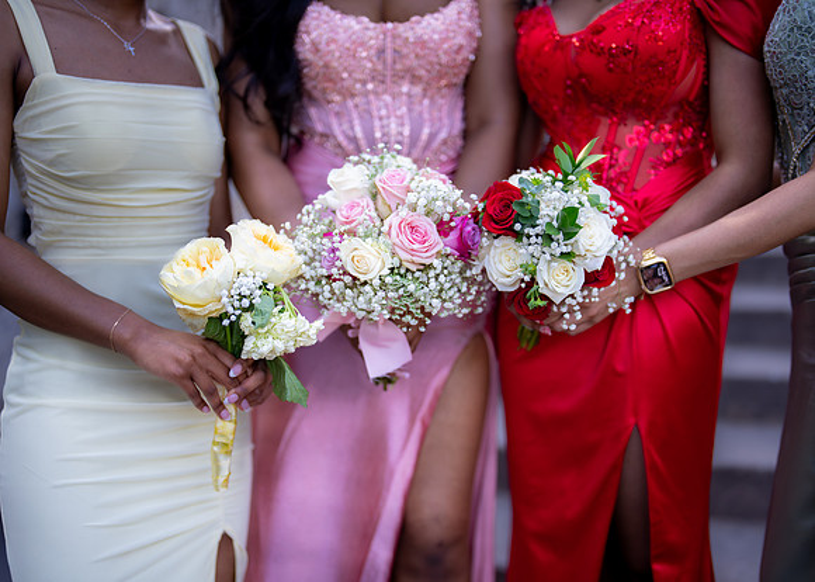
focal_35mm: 53
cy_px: 291
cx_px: 405
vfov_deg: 26.9
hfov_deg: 37.0
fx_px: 1217
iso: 200
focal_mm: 50
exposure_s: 1/1600
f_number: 1.2
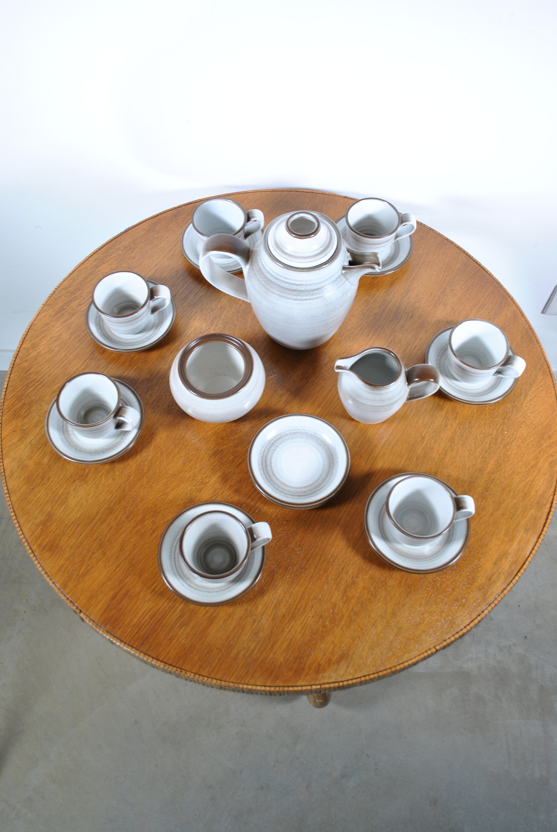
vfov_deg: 61.9
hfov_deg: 43.7
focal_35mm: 30
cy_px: 416
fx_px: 694
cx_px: 278
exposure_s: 1/40
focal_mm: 20
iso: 200
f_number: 5
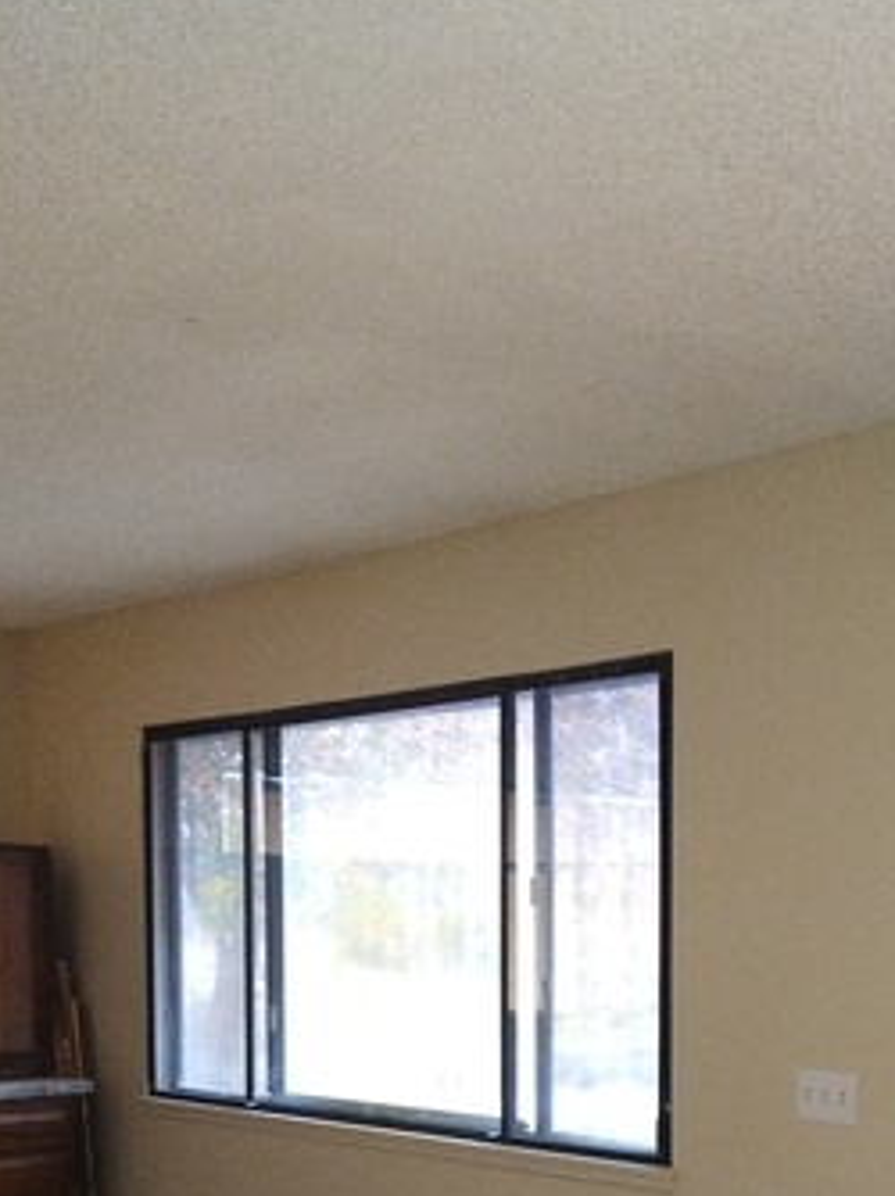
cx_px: 594
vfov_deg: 36.3
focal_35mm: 50
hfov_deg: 28.9
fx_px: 1726
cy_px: 1029
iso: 503
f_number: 1.7
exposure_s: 1/25
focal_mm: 4.71
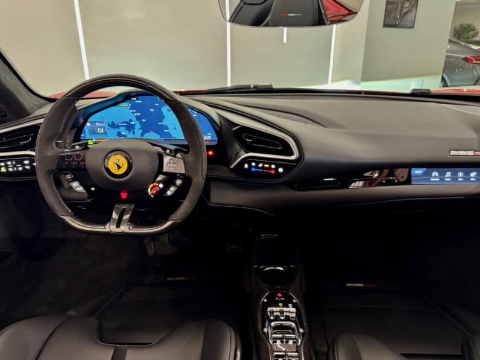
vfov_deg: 56.8
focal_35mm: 24
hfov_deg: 71.6
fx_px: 333
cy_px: 180
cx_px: 240
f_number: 1.8
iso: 400
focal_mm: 6.8
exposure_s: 1/50
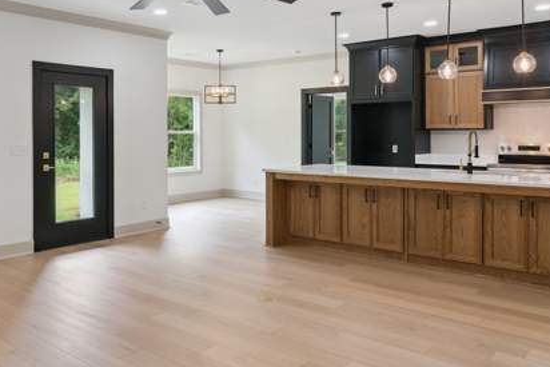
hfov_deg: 56.5
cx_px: 207
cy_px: 149
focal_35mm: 33
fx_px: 504
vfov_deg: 39.8
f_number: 8
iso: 250
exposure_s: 1/20
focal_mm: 17
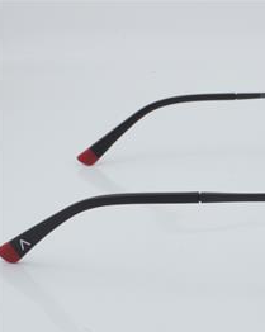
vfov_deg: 19.8
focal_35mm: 97
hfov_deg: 15.7
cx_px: 247
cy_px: 167
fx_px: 950
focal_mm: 45
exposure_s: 1/3
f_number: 32
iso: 100
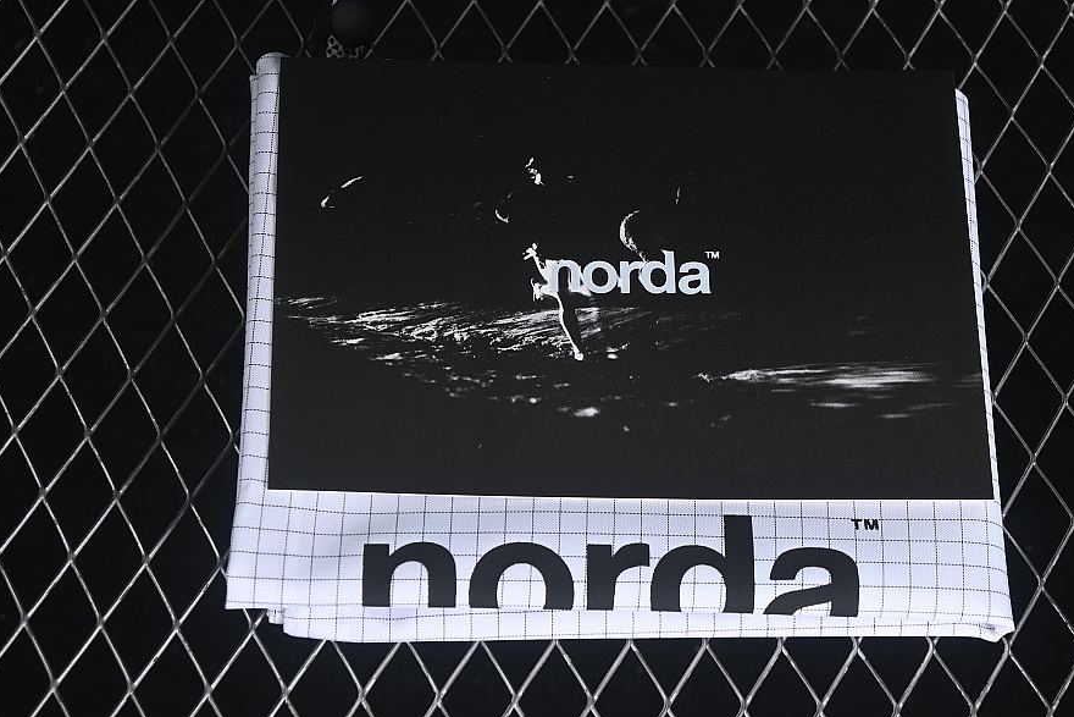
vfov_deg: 14.9
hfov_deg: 22.1
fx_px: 2745
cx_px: 615
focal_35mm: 92
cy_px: 360
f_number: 6.3
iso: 160
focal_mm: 50
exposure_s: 1/60
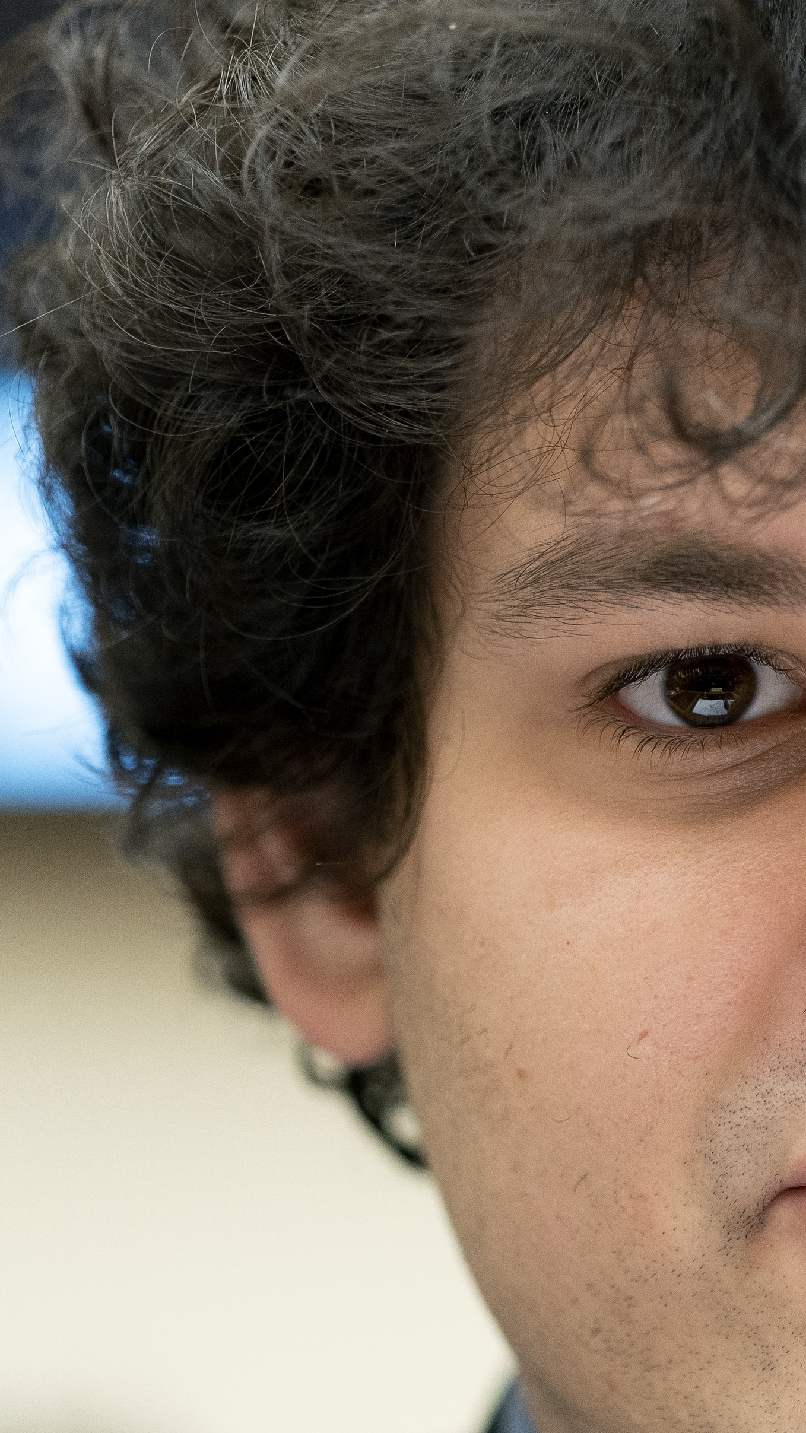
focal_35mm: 236
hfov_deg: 5.1
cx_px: 993
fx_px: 8969
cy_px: 766
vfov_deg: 9.1
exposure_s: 1/250
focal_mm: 136
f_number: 2.8
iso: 1600
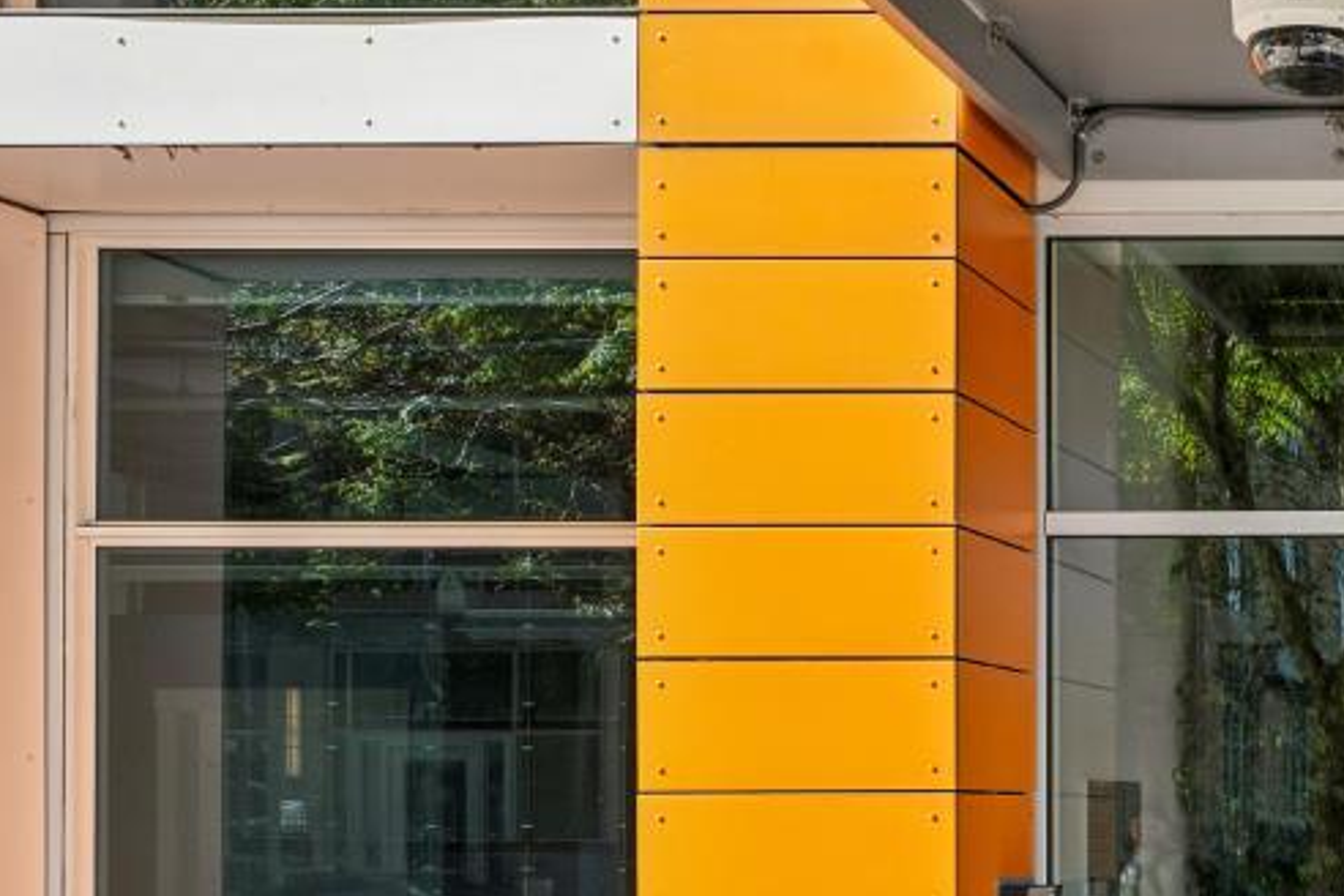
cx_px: 1756
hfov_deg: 26.9
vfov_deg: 21.4
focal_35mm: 63
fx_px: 2334
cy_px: 735
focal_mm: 20.5
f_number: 8
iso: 110
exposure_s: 1/100
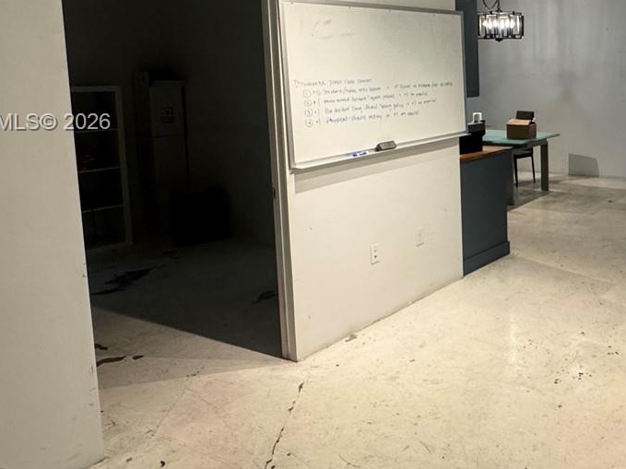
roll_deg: +0.8
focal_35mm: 33
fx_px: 597
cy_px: 123
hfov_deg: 49.4
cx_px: 561
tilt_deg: -5.4
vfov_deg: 41.8
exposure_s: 1/120
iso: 320
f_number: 2.2
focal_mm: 2.22
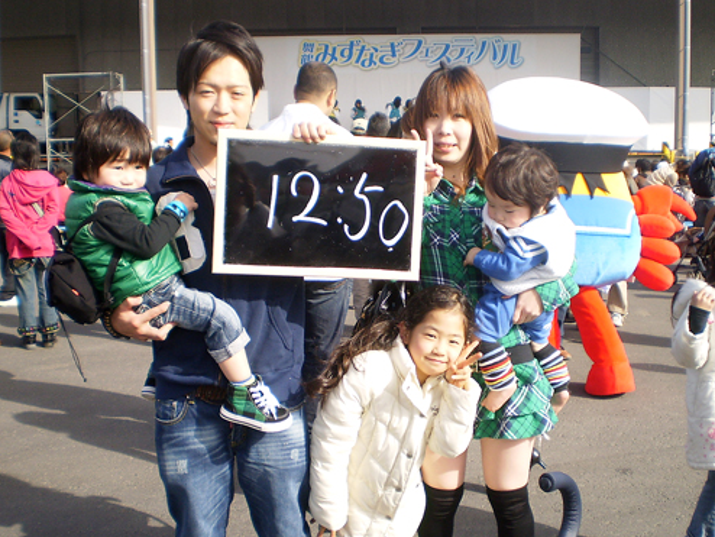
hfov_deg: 43.8
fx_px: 889
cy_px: 282
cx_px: 359
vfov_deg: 33.6
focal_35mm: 43
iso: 64
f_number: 3.1
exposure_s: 1/640
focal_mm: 6.3
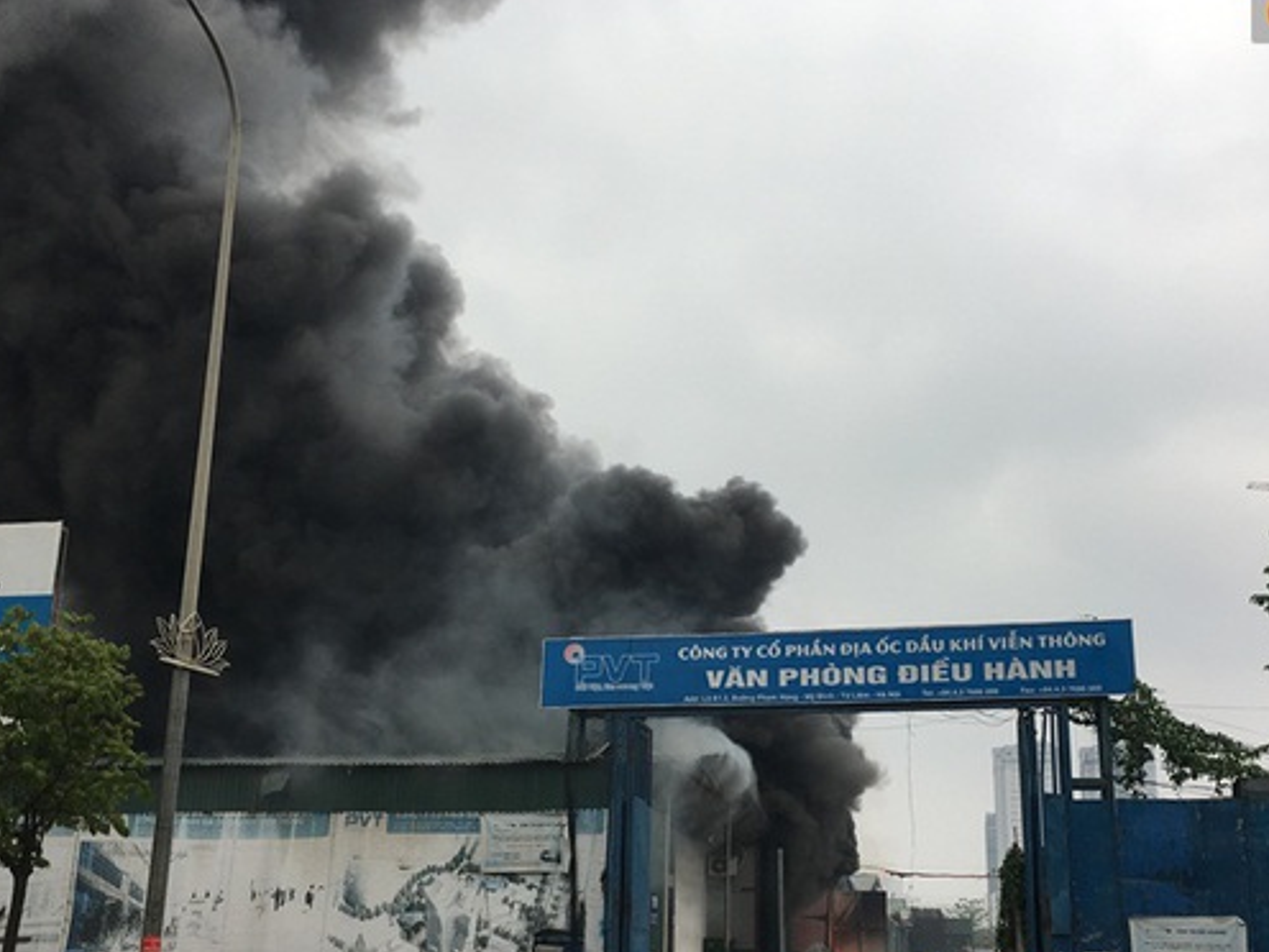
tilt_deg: +13.7
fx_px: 1393
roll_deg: +0.9
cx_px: 675
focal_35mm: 38
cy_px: 576
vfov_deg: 37.6
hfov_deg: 48.9
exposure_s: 1/1350
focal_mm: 4.15
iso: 25
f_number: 2.2
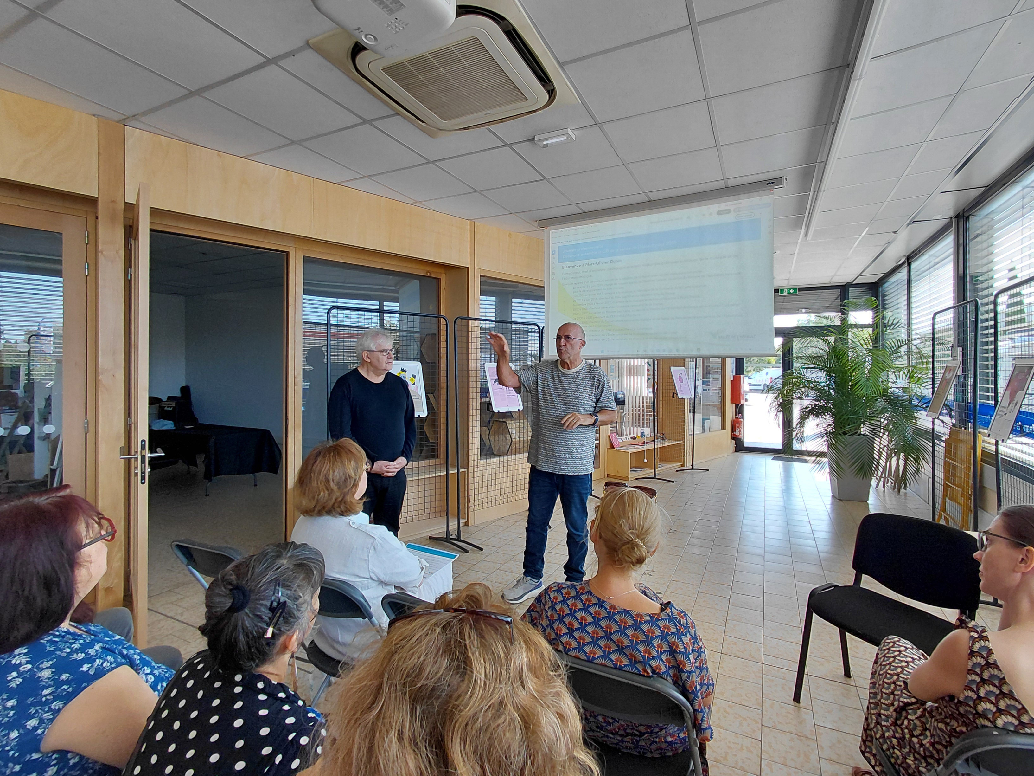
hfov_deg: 94.5
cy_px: 388
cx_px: 517
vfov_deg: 78.1
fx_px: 478
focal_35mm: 16
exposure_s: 1/100
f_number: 2.2
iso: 64
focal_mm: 1.64
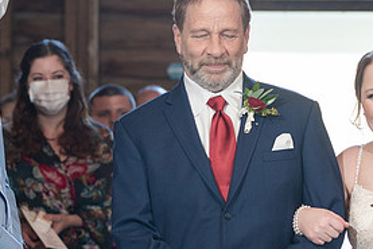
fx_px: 2560
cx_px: 370
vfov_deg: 5.6
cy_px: 188
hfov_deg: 8.3
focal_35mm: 247
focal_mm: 101
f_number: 4
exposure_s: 1/200
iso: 2000
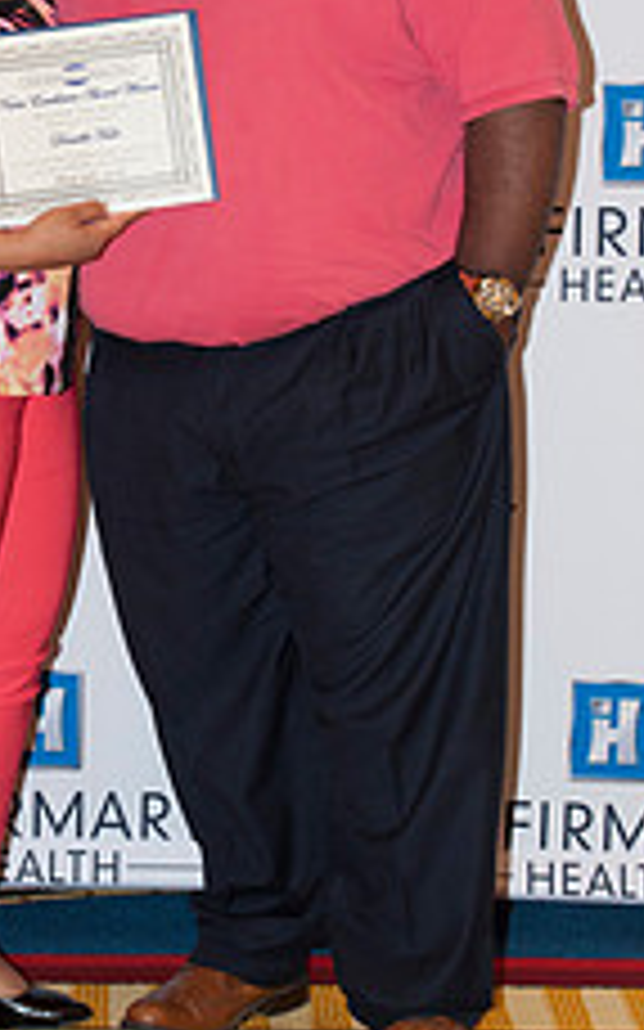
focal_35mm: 120
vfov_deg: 17.3
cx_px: 47
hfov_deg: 10.8
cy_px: 306
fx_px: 3372
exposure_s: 1/60
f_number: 5.6
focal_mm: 40
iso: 400
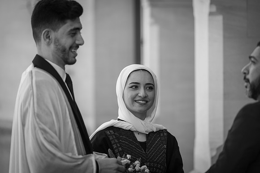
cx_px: 130
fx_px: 1300
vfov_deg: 7.6
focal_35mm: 180
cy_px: 86
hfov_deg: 11.4
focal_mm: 180
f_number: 2.8
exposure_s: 1/1000
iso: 100
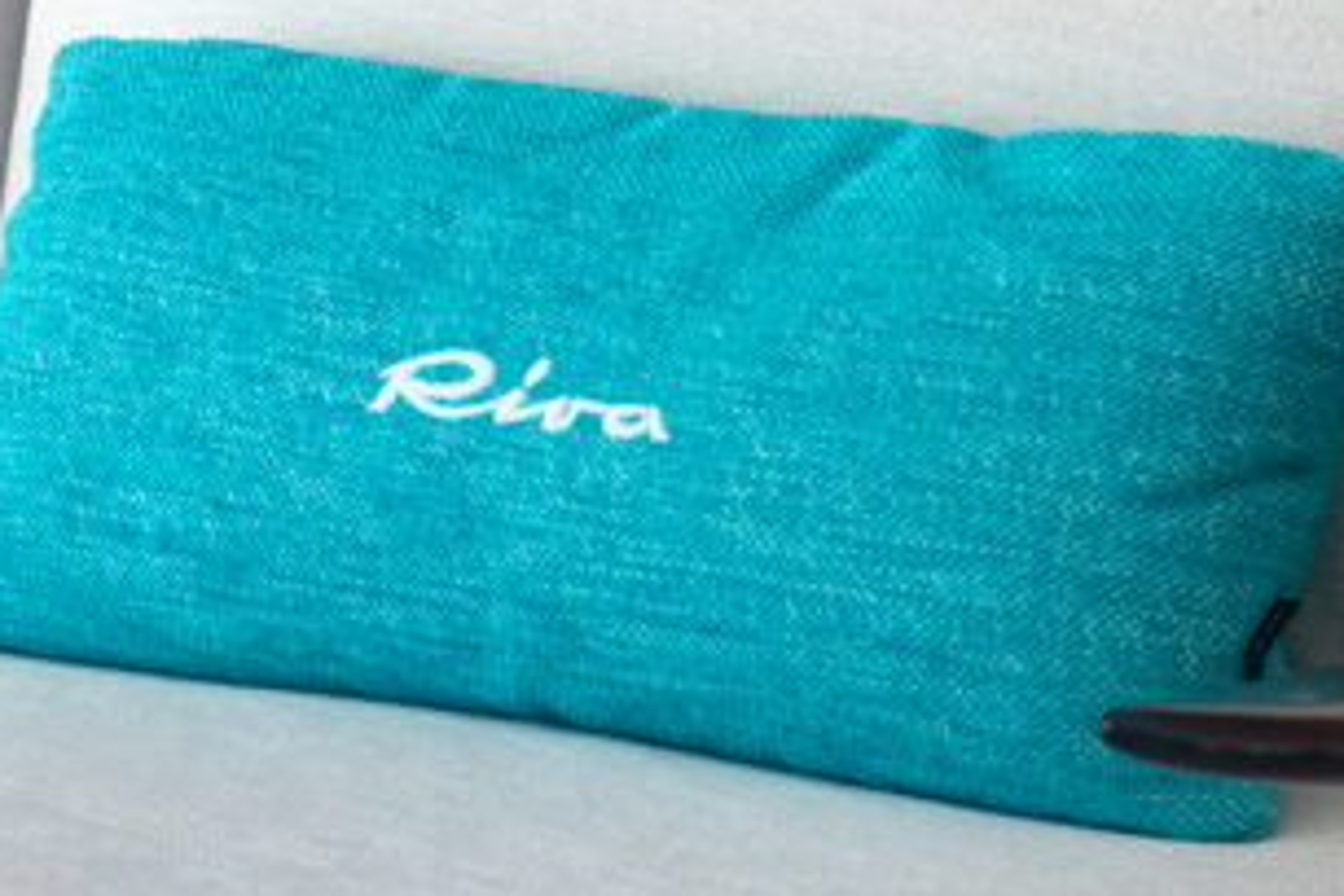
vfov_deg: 6.2
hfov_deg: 9.2
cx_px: -233
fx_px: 8250
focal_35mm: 221
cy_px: -305
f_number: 8
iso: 800
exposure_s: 1/25
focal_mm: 66
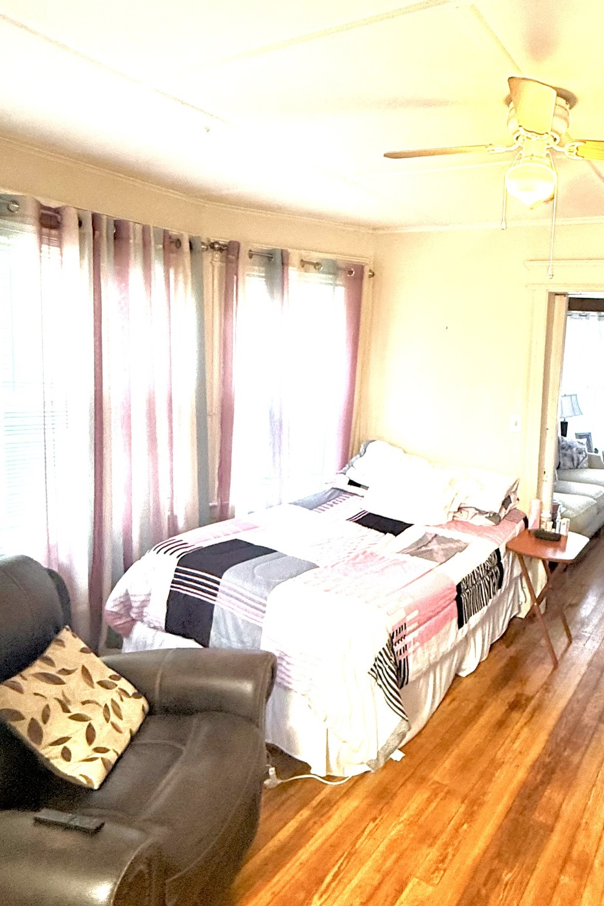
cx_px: 428
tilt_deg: -5.4
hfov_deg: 51.6
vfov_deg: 73.7
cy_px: 426
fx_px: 604
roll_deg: -3.6
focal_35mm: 24
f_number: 2.2
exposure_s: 1/60
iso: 400
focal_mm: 2.22
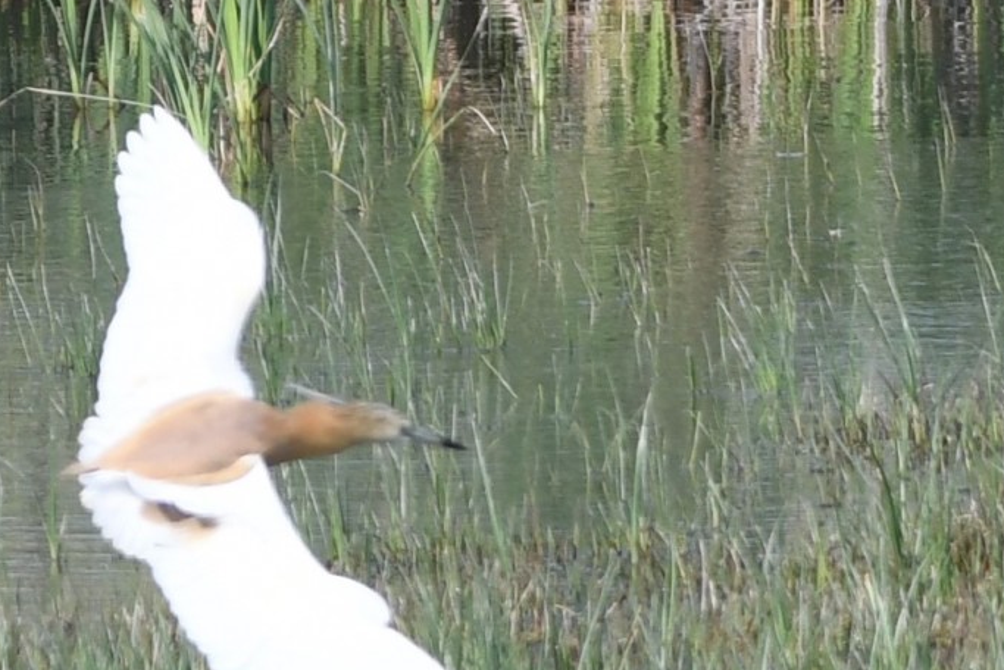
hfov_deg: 4.5
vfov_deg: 3.0
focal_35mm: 461
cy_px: 491
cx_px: 363
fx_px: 12862
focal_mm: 200
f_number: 5.6
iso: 200
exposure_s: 1/800
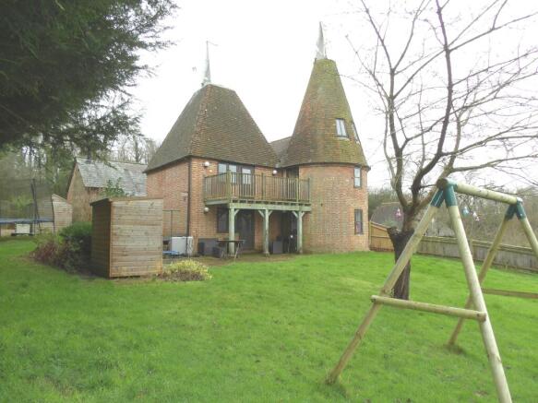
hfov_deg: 71.6
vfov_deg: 56.8
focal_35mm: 24
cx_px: 269
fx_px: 373
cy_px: 202
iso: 100
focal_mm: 4.3
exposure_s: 1/60
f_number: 4.1
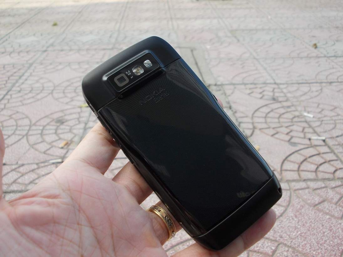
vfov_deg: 33.6
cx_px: 172
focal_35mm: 43
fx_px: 426
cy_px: 128
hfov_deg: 43.9
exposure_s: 1/125
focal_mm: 6.1
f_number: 3.3
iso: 80
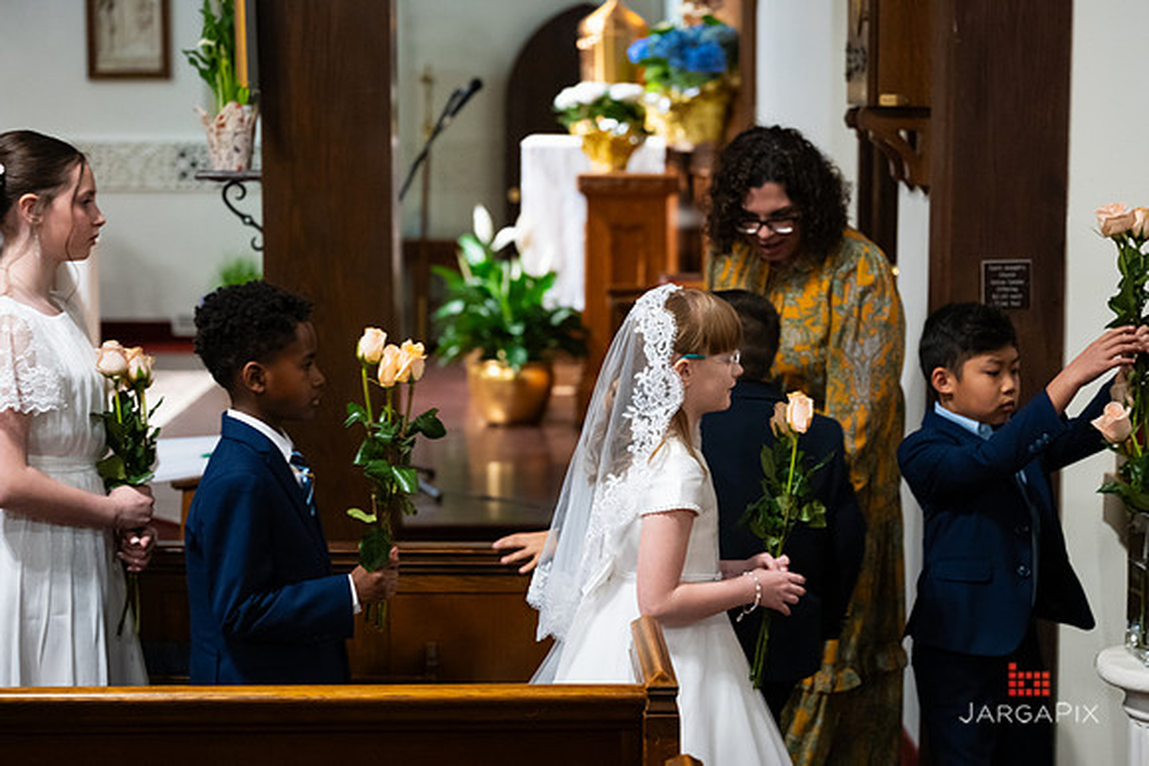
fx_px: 2250
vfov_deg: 19.3
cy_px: 383
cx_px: 574
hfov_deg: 28.6
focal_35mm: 70
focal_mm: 70
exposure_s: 1/160
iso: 3200
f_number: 3.2
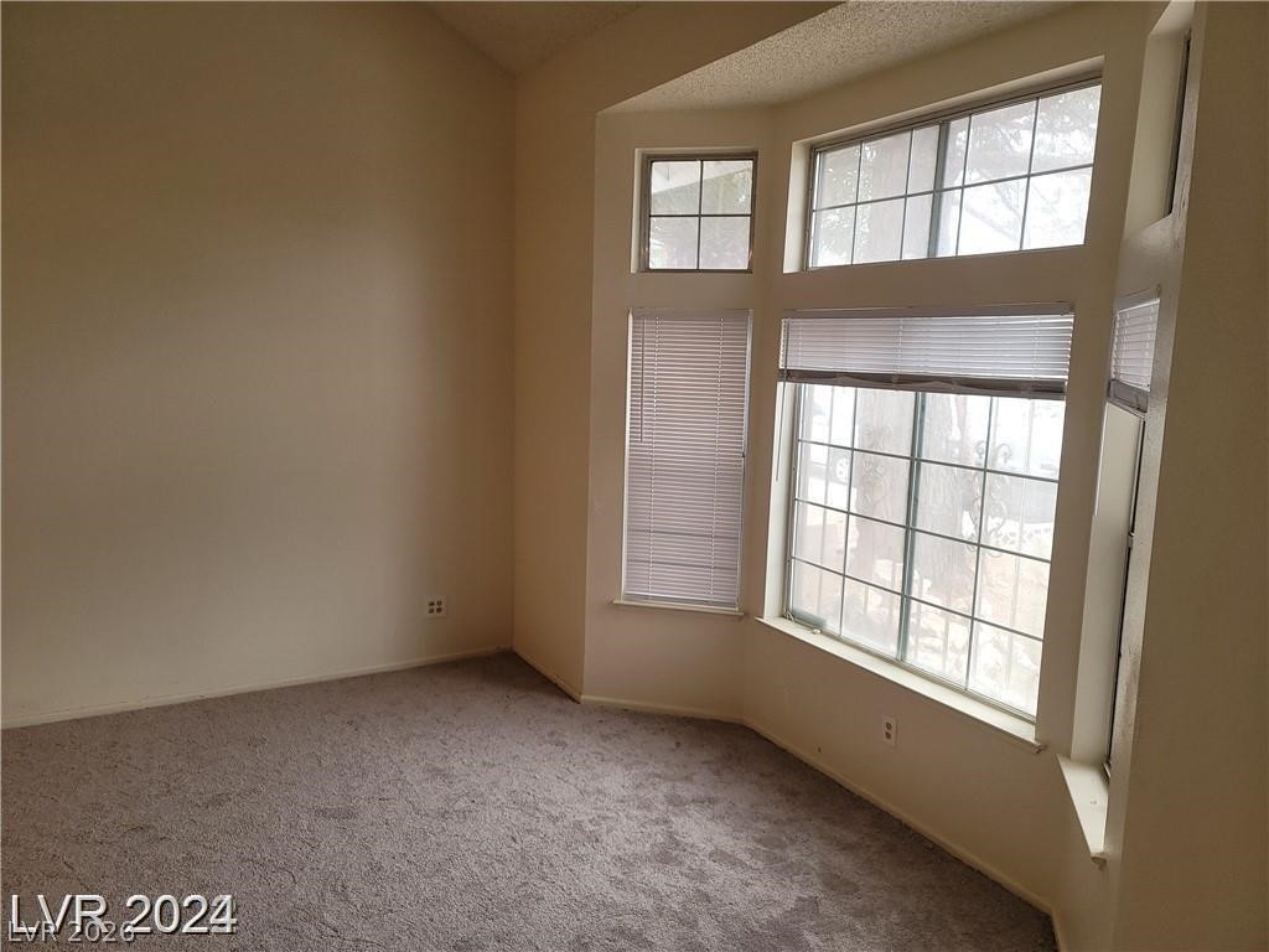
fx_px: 916
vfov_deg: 54.9
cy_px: 476
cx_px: 634
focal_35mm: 25
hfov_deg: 69.4
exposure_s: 1/60
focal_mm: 7
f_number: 1.8
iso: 80
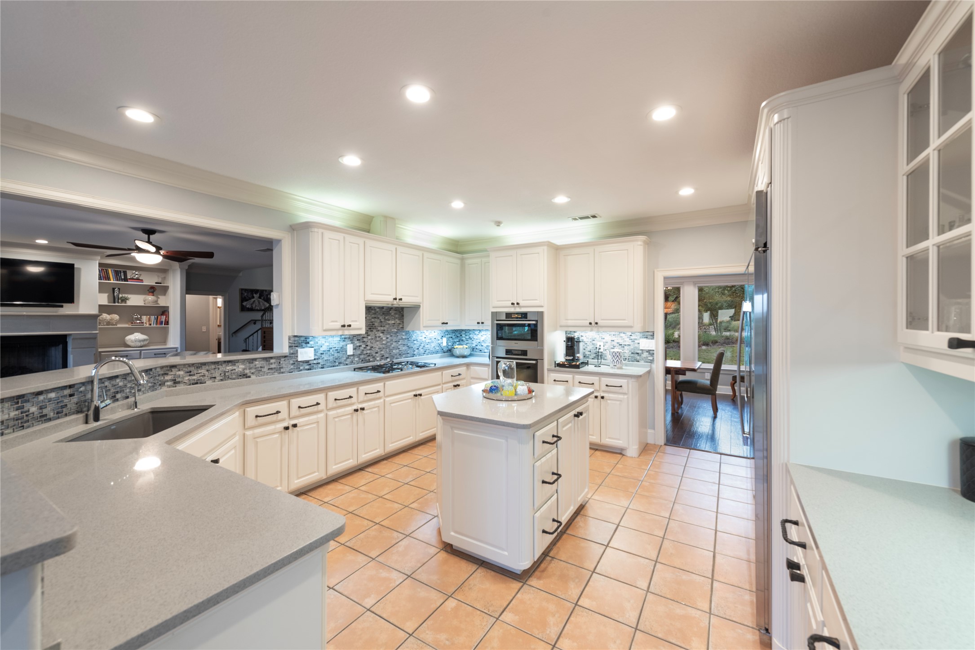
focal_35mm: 14
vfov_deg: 81.2
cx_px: 488
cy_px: 325
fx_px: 379
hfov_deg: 104.2
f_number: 8
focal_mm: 14
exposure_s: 1/3
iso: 400
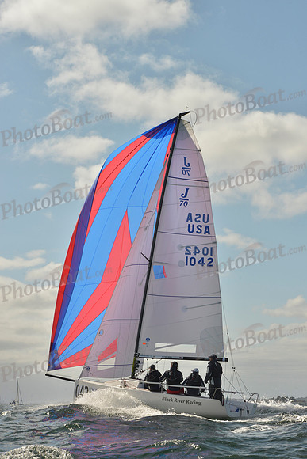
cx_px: 154
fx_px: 997
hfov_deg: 17.5
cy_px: 230
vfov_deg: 26.0
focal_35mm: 78
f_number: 14
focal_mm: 78
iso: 400
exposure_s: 1/1000
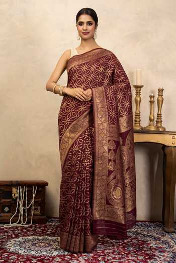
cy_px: 132
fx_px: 367
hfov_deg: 27.0
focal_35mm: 50
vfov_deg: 39.6
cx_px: 88
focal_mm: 50
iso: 100
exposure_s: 1/160
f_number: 11
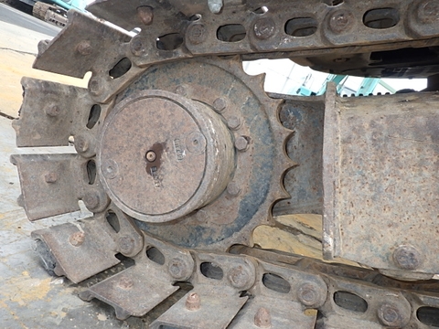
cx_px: 220
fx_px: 355
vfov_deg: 49.7
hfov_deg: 63.4
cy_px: 164
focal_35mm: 28
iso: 125
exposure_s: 1/160
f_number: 3.5
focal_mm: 5
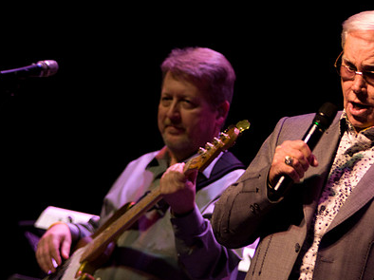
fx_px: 2869
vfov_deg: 5.6
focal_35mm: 266
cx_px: 255
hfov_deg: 7.5
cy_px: 166
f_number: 2.8
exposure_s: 1/160
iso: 1000
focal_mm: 125
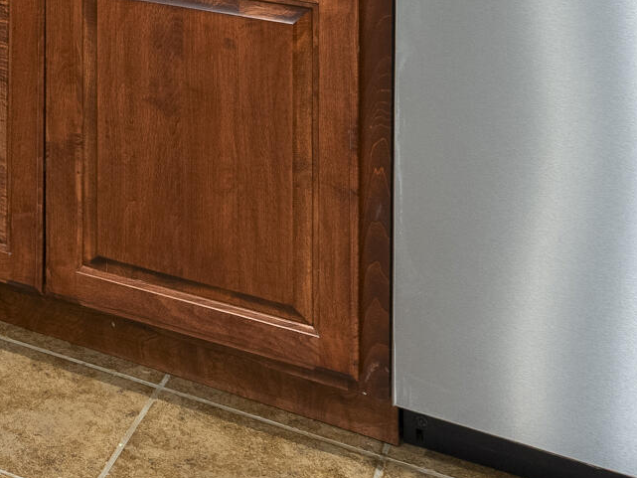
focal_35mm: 72
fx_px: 1325
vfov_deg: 16.5
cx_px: -181
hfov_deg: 23.9
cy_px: -423
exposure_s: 1/2.5
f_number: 9
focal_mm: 16
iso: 400
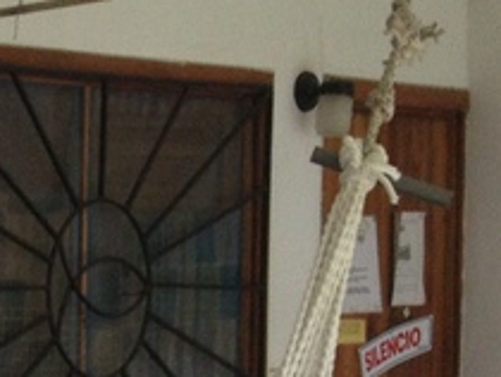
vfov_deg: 7.3
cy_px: 585
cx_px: -720
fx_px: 2898
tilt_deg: -8.7
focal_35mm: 200
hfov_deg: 8.9
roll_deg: +1.8
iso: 80
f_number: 2.4
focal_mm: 4.28
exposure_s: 1/120
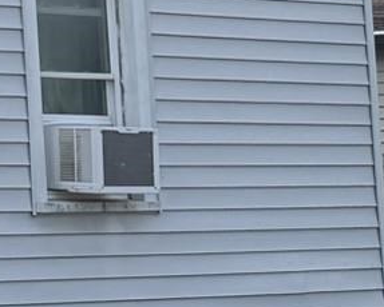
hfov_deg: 9.0
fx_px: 1899
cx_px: -826
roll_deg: -0.8
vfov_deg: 9.1
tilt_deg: +7.6
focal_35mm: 167
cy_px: -123
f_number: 1.78
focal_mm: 6.76
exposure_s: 1/3584
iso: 100
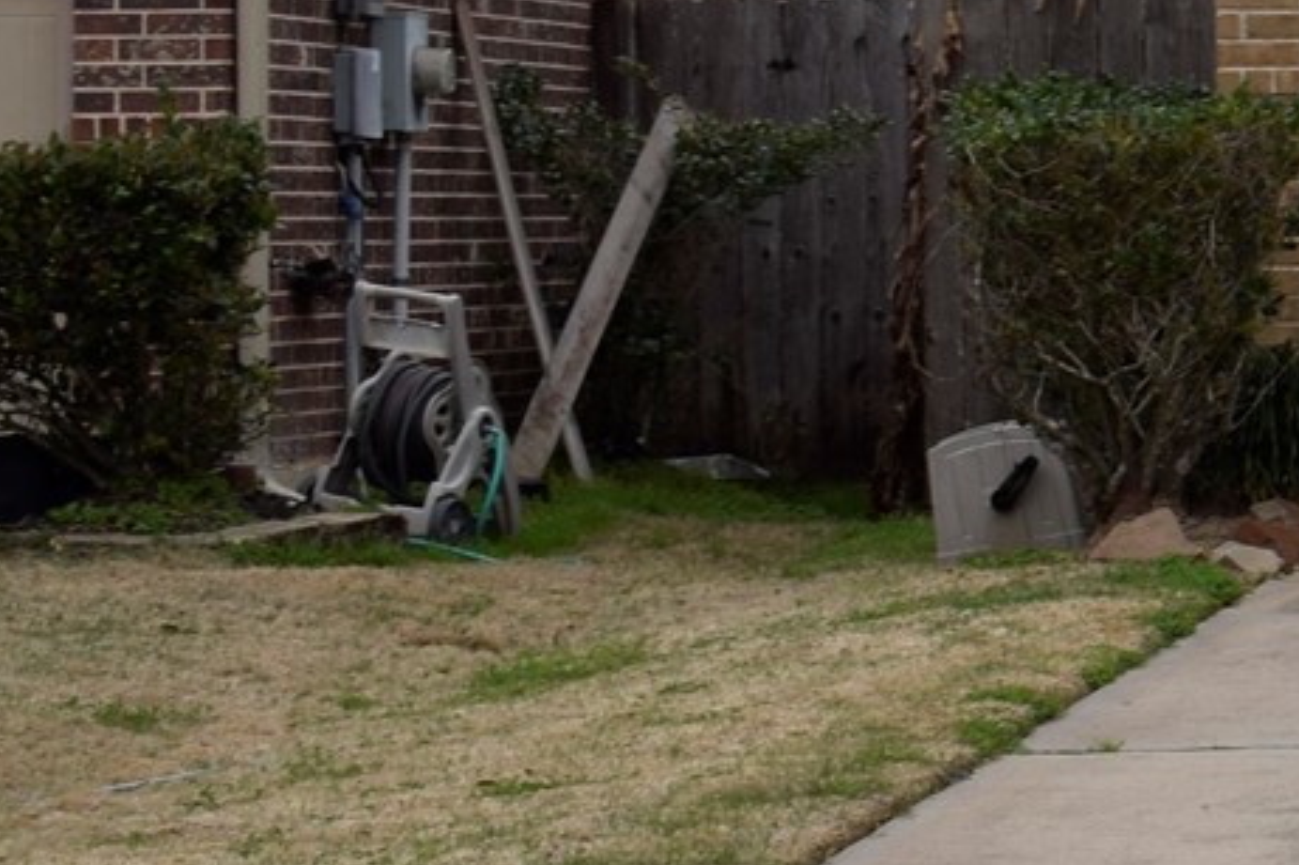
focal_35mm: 198
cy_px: -107
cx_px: 3038
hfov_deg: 9.4
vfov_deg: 6.9
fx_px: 7142
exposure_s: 1/200
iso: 100
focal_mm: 28
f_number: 8
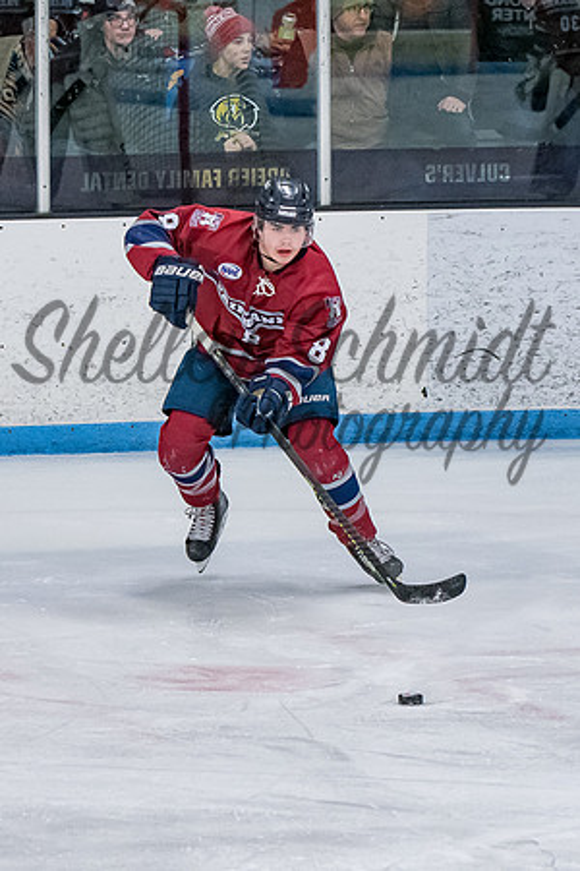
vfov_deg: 7.5
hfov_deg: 5.0
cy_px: 451
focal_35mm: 275
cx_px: 225
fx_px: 6643
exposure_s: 1/800
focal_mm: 105
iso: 2500
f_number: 3.5
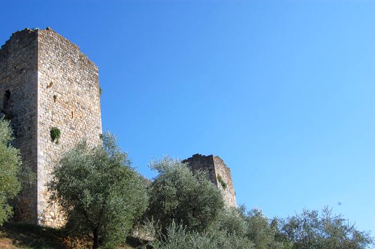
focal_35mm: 46
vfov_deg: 28.9
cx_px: 188
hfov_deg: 42.4
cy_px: 124
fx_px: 484
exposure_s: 1/320
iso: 200
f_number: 10
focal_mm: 31
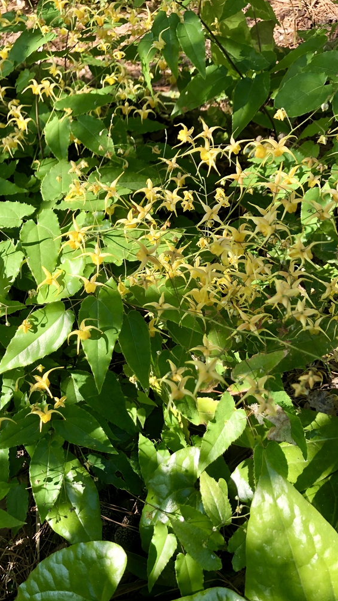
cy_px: 303
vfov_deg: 62.6
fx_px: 494
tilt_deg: -57.7
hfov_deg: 37.7
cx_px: 139
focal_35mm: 31
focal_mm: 3.99
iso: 20
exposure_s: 1/296
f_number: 1.8
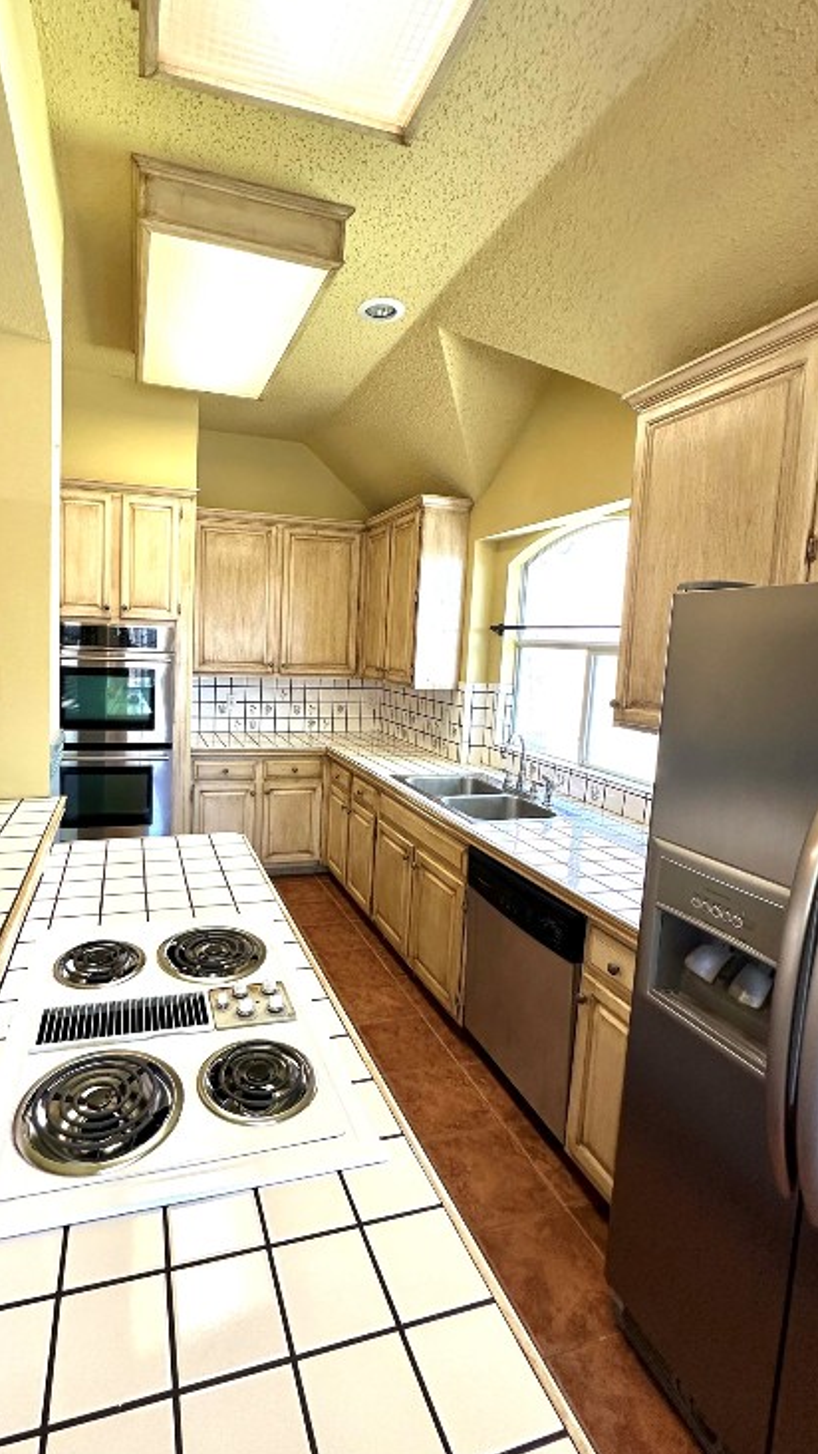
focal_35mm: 16
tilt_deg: -4.1
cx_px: 298
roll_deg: -1.7
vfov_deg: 99.3
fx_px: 617
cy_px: 697
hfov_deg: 65.9
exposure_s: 1/120
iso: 200
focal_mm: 2.22
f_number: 2.2
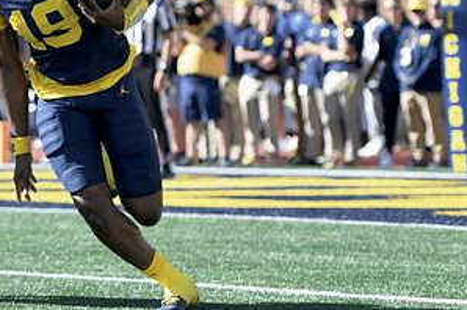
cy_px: 66
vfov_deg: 4.2
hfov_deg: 6.3
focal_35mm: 327
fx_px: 4237
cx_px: 50
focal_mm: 112
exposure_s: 1/1600
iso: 320
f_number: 2.8
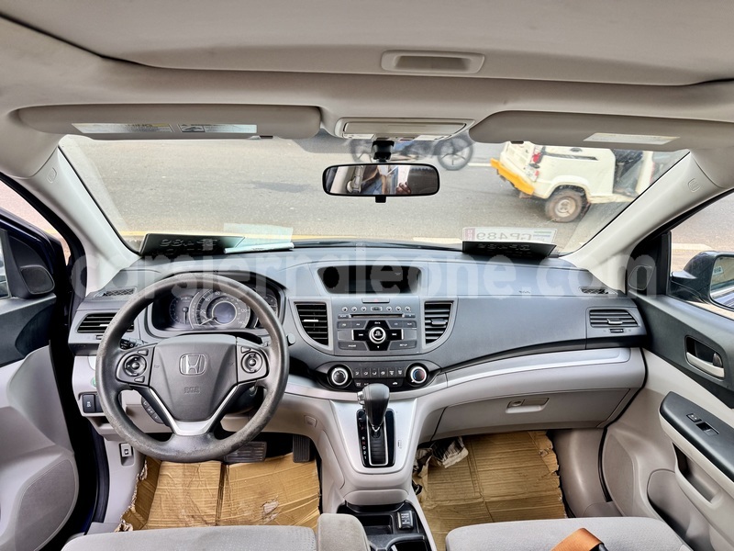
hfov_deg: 71.6
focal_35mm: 24
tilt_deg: -23.3
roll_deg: -2.5
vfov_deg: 56.8
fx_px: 509
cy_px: 276
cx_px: 367
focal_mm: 6.76
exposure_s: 1/121
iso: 125
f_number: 1.78
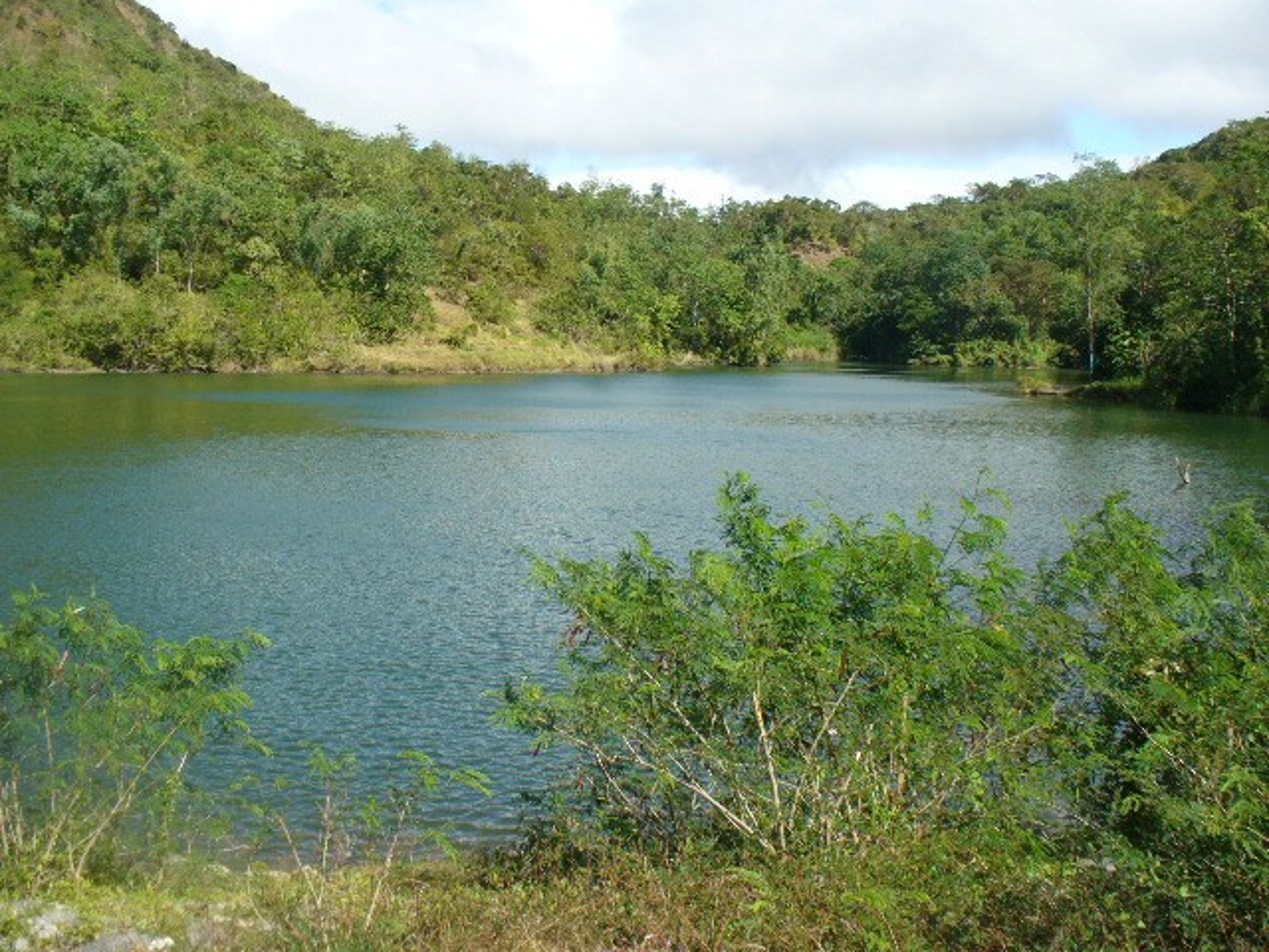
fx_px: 1356
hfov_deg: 50.1
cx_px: 634
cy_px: 476
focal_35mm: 37
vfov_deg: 38.7
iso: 80
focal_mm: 6.1
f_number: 5.6
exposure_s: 1/250
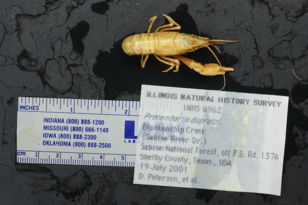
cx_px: 154
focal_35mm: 90
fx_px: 769
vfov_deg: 15.2
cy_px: 102
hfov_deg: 22.6
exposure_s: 1/1.3
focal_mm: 60
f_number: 36
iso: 500
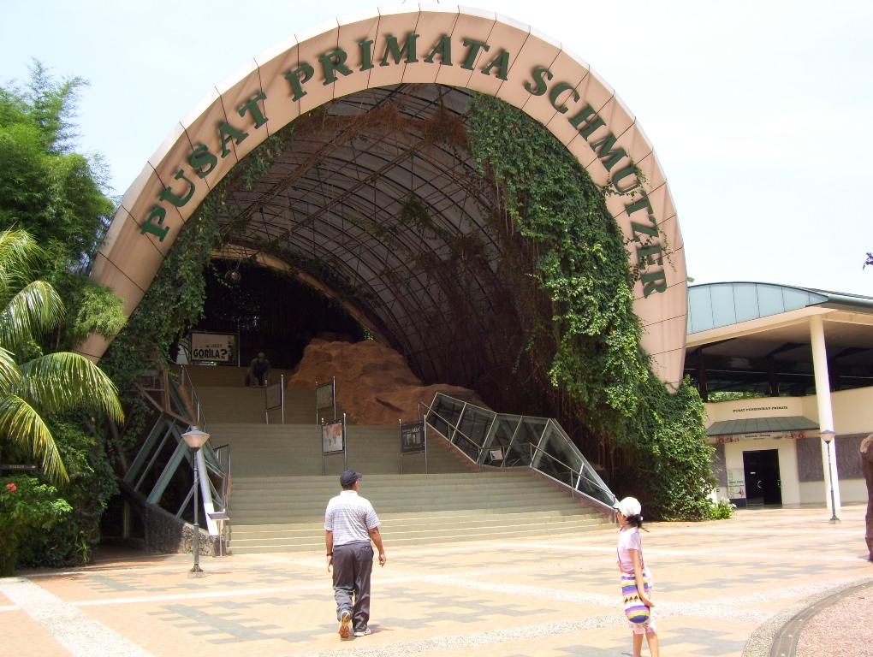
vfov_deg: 39.7
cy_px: 328
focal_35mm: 36
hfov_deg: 51.3
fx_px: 909
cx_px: 436
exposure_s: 1/250
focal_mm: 6
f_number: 4.8
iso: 80
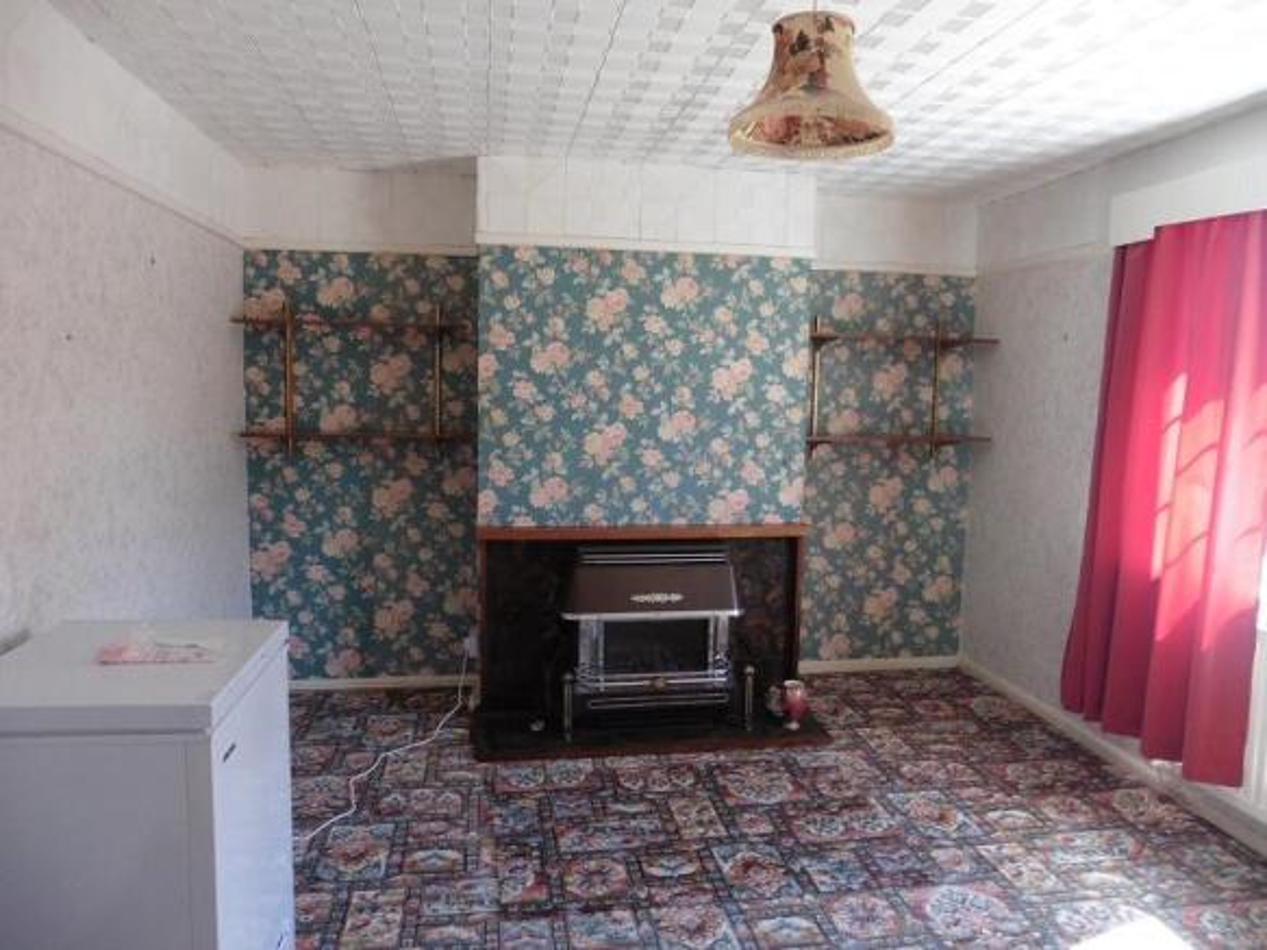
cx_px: 634
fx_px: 878
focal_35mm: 24
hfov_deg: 71.6
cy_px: 475
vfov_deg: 56.8
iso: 250
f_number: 3.3
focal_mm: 4.3
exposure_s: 1/60
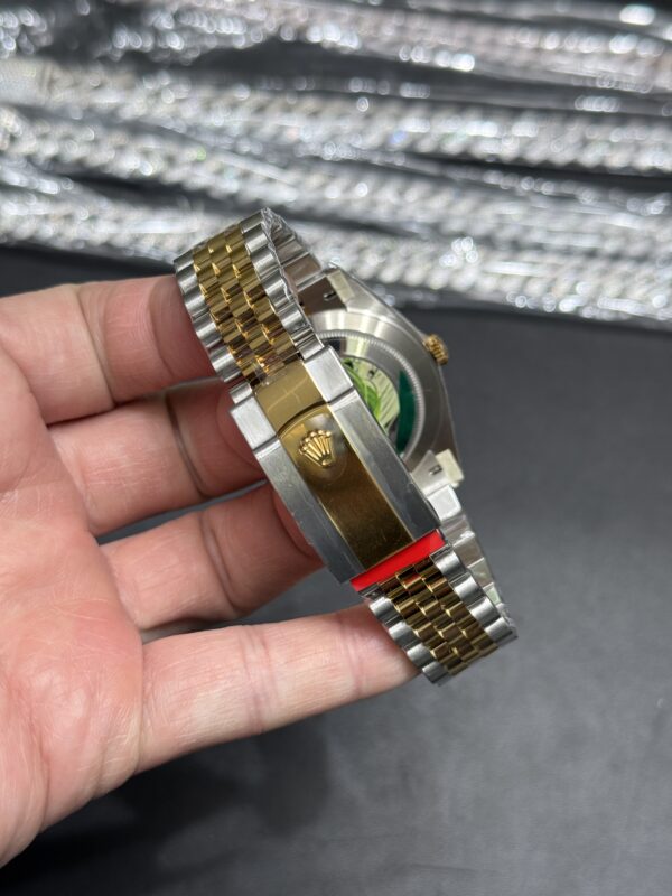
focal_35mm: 48
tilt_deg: -64.9
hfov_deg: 30.3
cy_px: 448
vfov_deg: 39.7
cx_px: 336
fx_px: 1242
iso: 64
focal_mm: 6.76
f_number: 1.78
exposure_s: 1/100
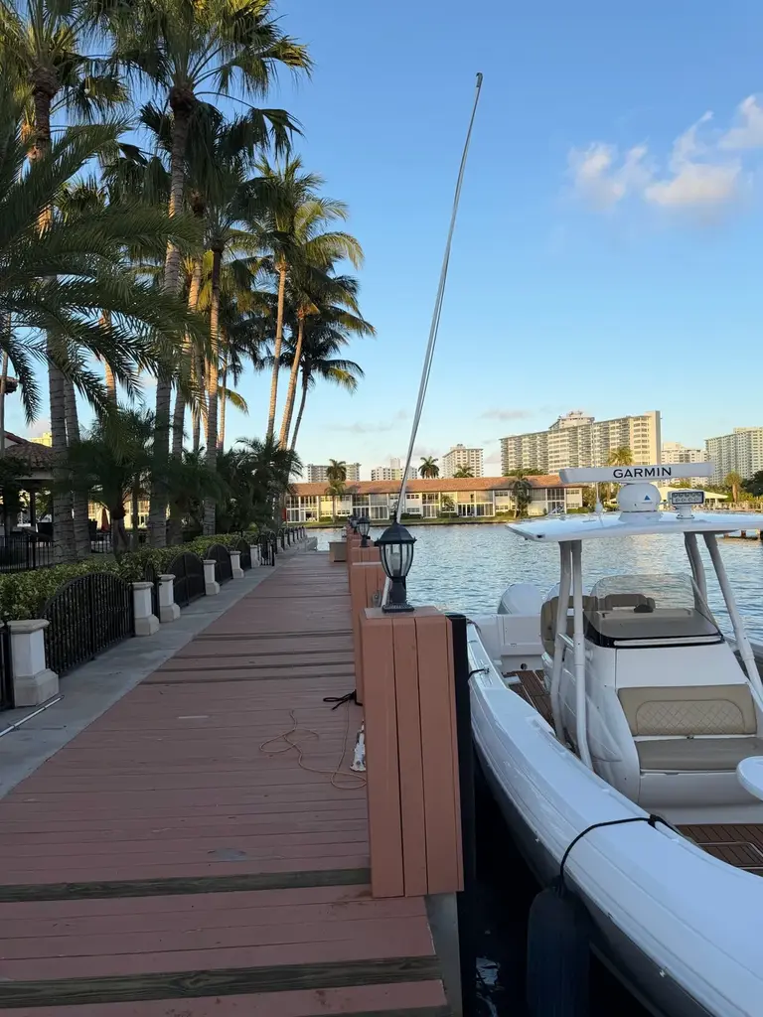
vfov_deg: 71.6
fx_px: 705
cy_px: 508
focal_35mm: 24
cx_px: 382
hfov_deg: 56.8
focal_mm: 6.76
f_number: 1.78
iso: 80
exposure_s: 1/1314
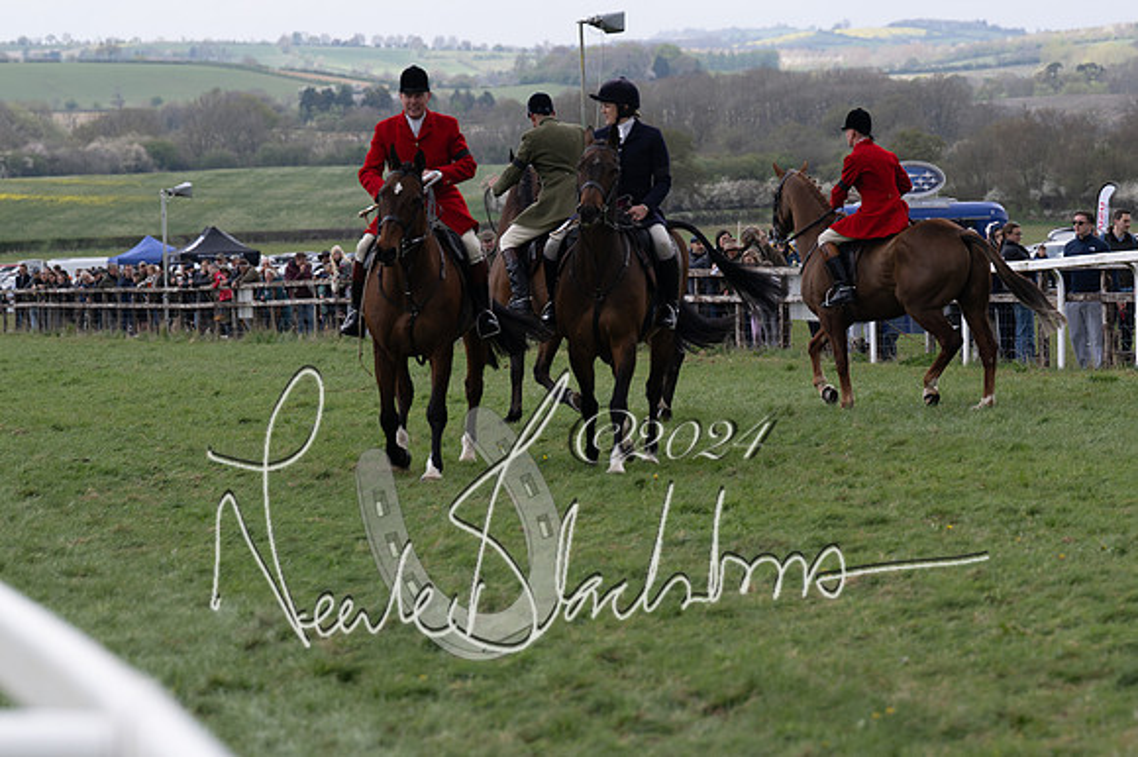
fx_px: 4865
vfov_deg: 8.9
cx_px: 569
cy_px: 378
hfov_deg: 13.3
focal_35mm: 154
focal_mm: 103
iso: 200
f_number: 4
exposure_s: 1/1000
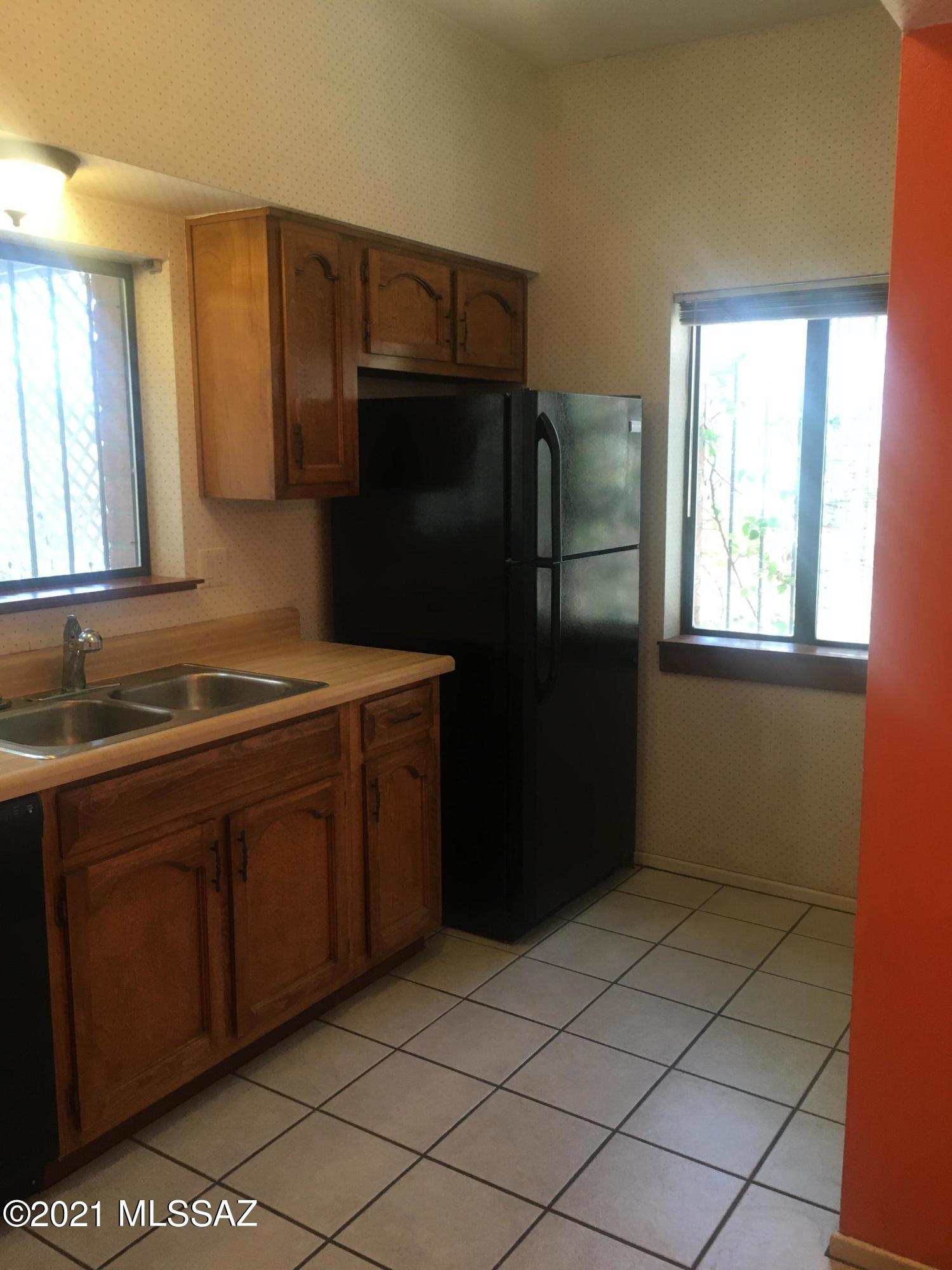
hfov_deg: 48.2
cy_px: 635
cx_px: 476
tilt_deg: -9.9
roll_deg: -0.3
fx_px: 1063
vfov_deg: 61.7
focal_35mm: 29
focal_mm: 4.15
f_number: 2.2
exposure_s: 1/33
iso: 50
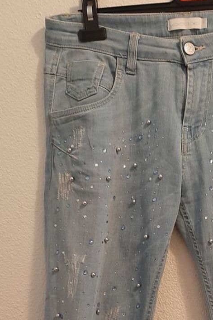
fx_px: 453
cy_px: 274
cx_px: 167
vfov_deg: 37.0
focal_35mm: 51
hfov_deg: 26.0
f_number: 1.7
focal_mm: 3.93
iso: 200
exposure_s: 1/25
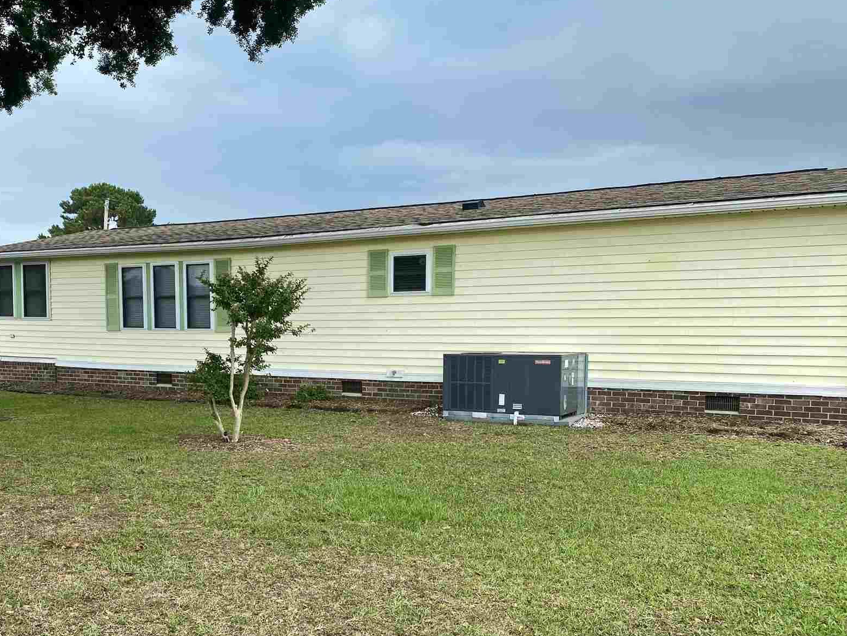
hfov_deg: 53.1
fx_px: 832
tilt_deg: -2.8
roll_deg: +0.2
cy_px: 391
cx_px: 300
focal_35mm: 34
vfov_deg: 41.6
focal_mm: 4.25
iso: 32
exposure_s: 1/898
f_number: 1.8
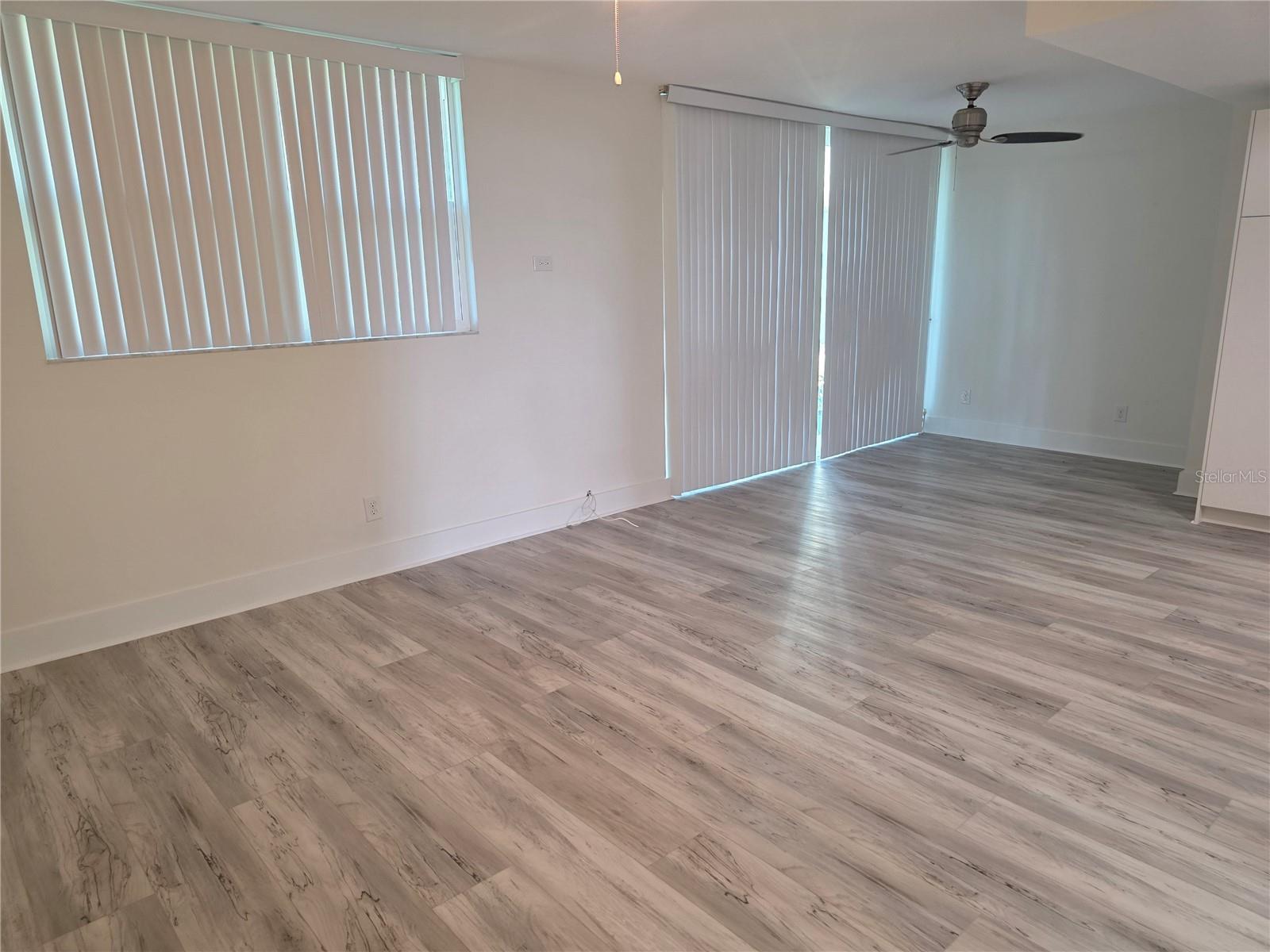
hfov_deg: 73.9
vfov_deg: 58.9
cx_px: 635
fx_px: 844
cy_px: 476
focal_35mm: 23
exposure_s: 1/120
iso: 320
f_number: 1.7
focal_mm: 6.3
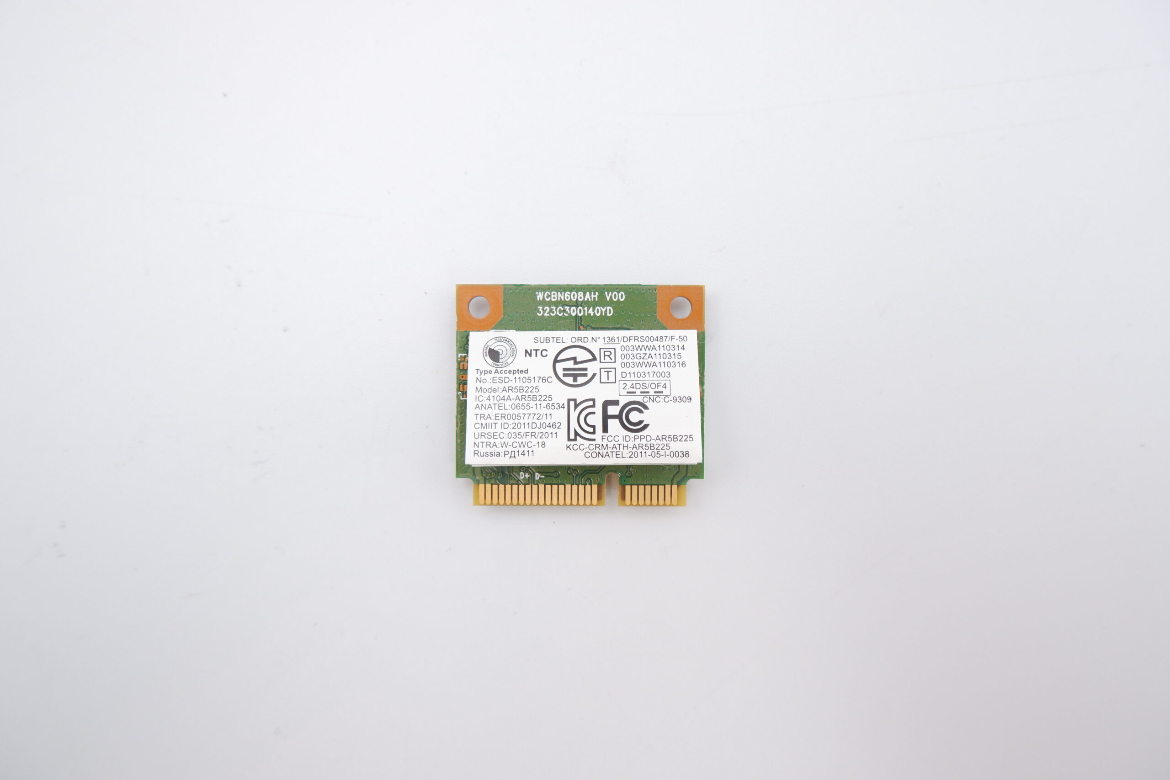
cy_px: 390
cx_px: 585
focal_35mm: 23
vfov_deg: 55.1
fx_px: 747
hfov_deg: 76.1
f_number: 5.6
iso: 800
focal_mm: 15
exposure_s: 1/200
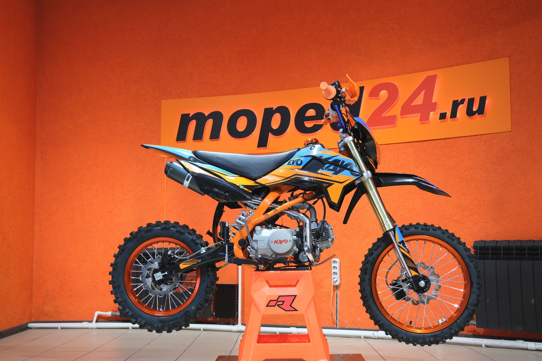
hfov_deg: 44.5
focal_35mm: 44
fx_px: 662
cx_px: 271
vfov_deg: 30.5
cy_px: 180
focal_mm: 29.2
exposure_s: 1/60
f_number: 4
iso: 1000
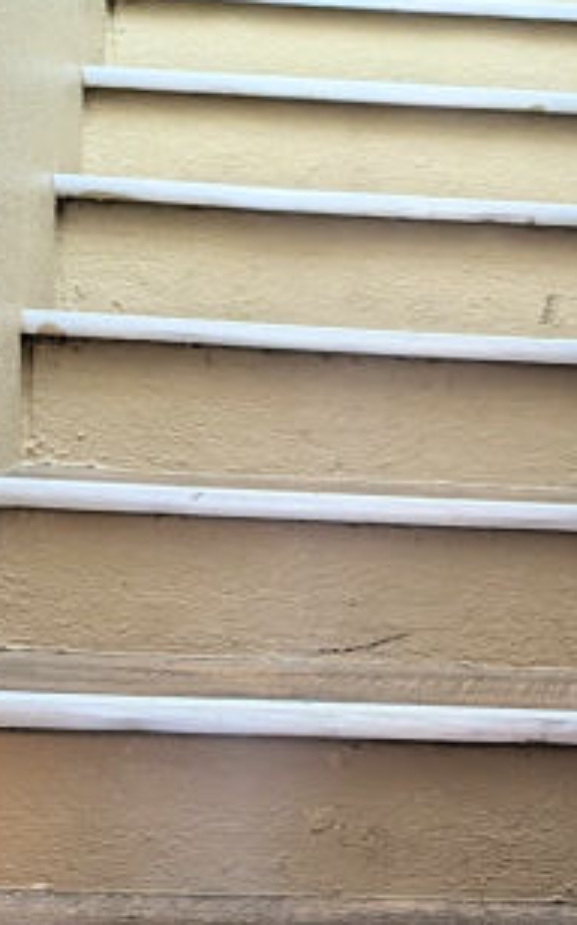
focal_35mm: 55
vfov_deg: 36.8
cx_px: 421
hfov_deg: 23.3
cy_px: 529
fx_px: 1386
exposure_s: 1/120
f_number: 1.68
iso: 947
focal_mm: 6.9
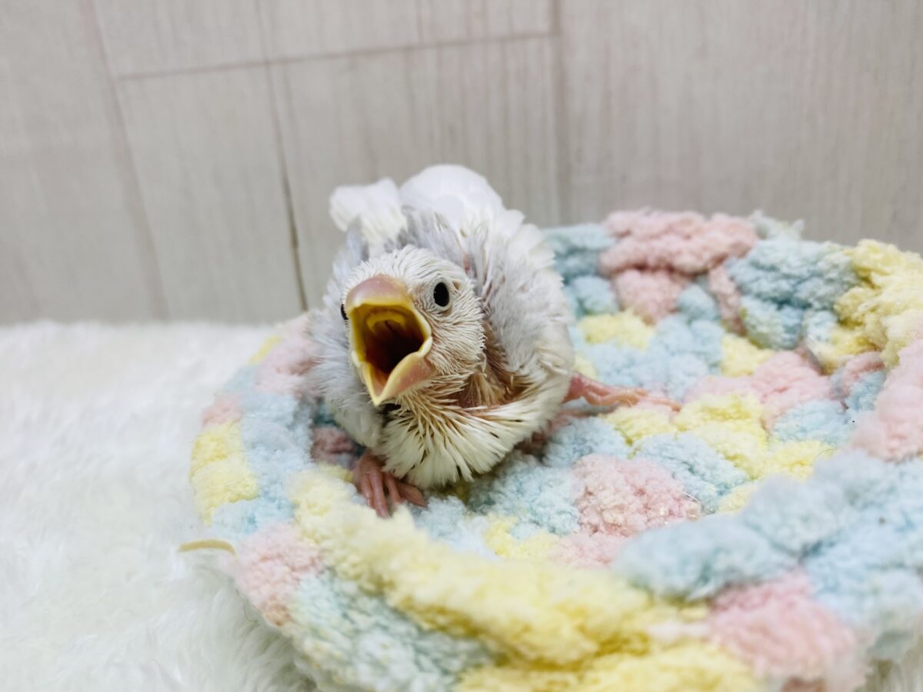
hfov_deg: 69.4
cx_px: 462
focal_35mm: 25
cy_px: 346
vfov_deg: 54.9
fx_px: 667
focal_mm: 4.25
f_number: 1.8
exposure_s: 1/100
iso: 64
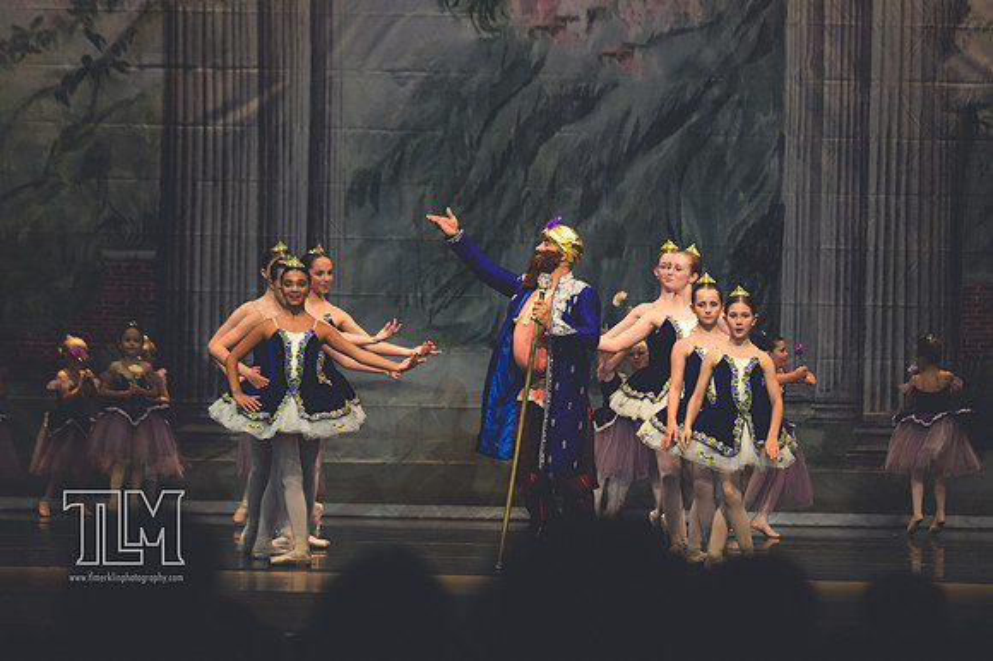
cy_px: 330
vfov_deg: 7.5
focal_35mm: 183
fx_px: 5045
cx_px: 496
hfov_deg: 11.2
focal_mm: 122
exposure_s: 1/500
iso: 560
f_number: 2.8
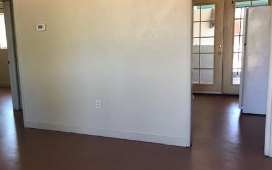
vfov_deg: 29.8
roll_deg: +3.0
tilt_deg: -9.7
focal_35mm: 43
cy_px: 94
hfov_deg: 45.1
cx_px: 79
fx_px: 319
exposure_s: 1/30
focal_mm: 3.99
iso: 40
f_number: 1.8
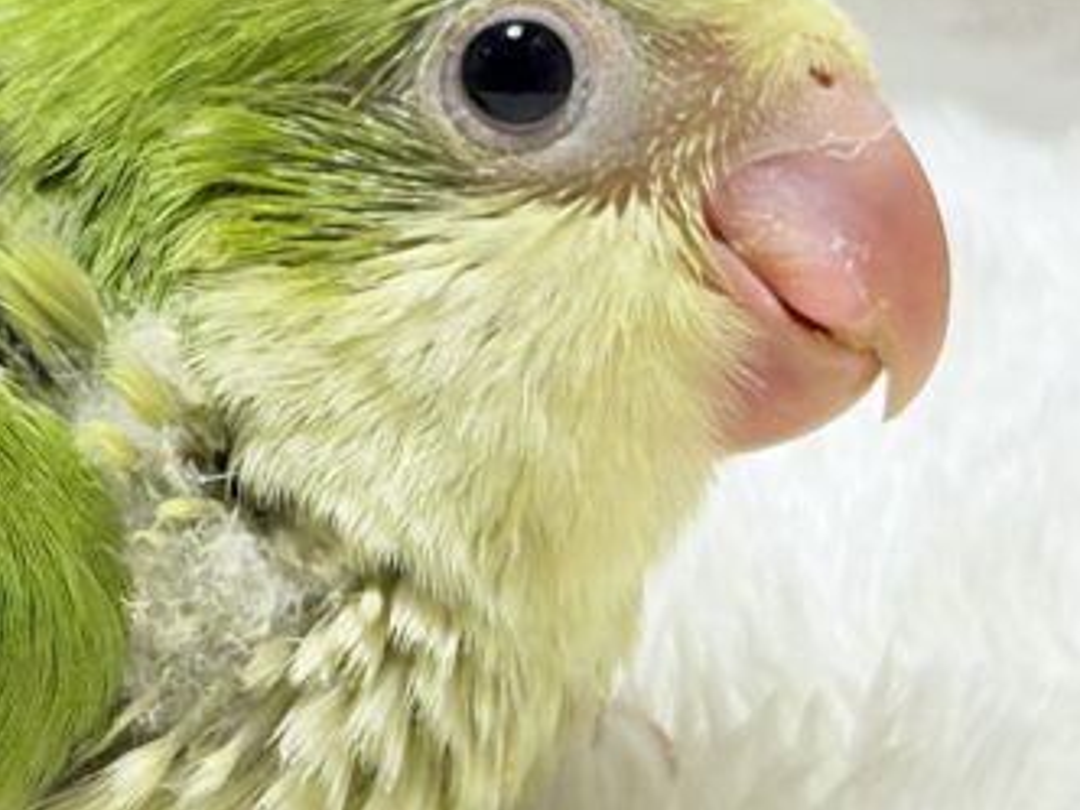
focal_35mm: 188
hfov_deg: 10.3
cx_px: -290
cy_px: 299
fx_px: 5865
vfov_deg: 7.9
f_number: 1.6
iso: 50
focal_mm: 5.96
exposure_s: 1/50
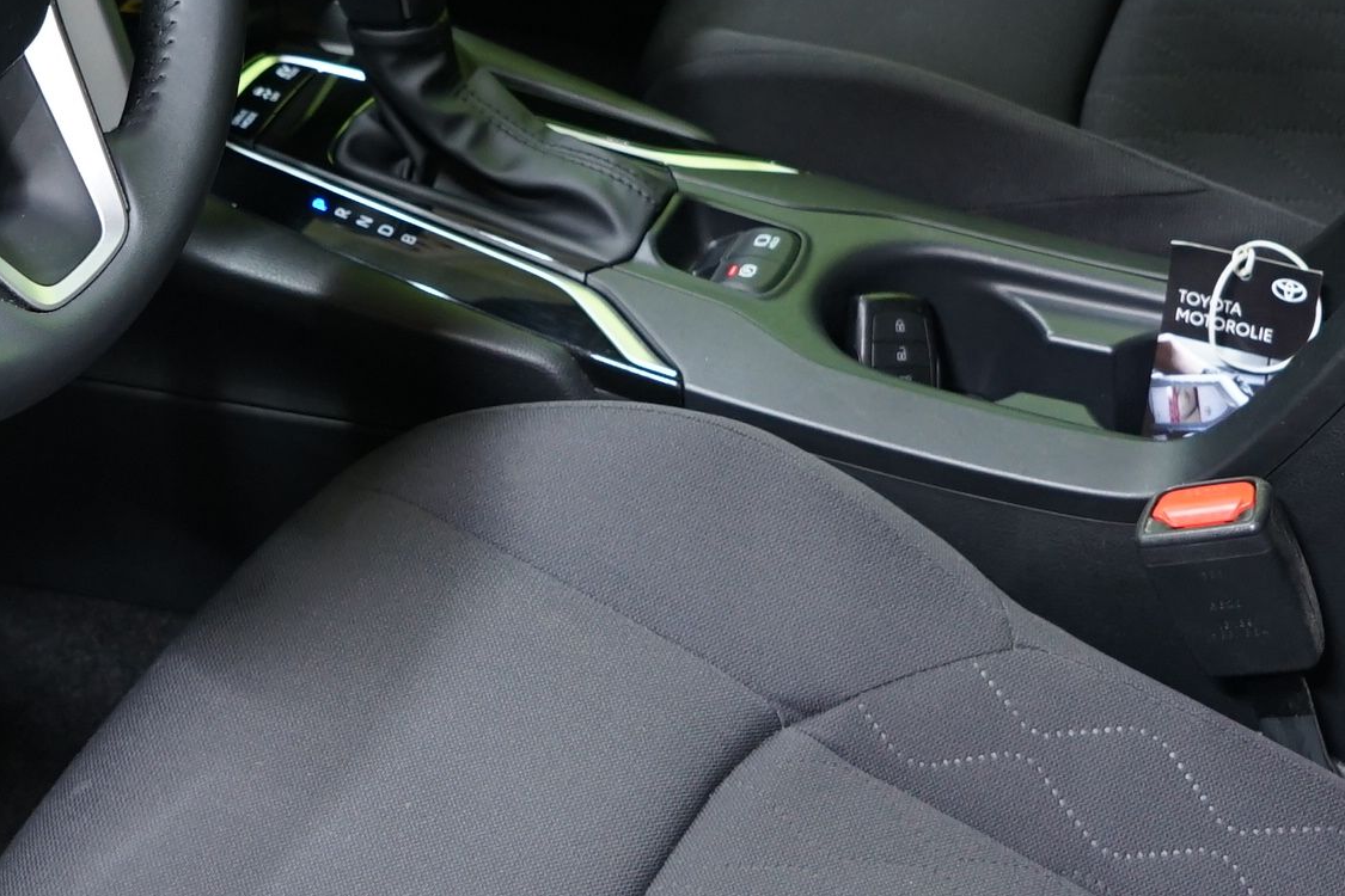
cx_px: 360
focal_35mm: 84
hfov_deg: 24.0
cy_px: 387
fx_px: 3138
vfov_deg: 16.3
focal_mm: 24
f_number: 4.5
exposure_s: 1/20
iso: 800
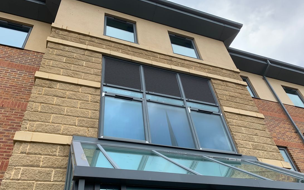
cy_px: 102
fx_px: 232
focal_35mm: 28
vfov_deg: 44.5
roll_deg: +7.5
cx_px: 150
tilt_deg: +42.8
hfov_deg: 66.5
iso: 25
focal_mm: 4.25
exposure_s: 1/879
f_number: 1.8
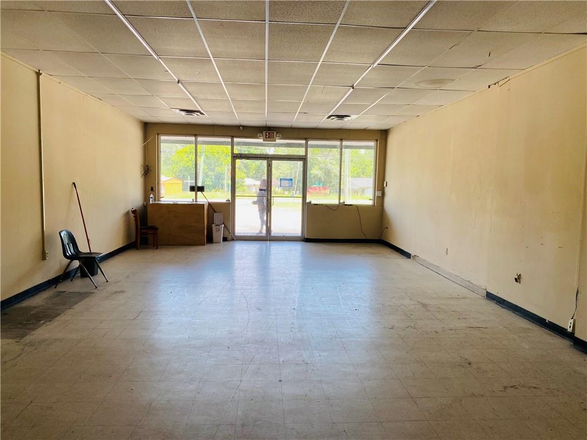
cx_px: 294
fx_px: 441
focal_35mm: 26
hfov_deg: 67.3
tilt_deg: -4.6
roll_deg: -0.5
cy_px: 220
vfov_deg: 53.1
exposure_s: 1/121
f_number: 1.8
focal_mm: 4.25
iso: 80
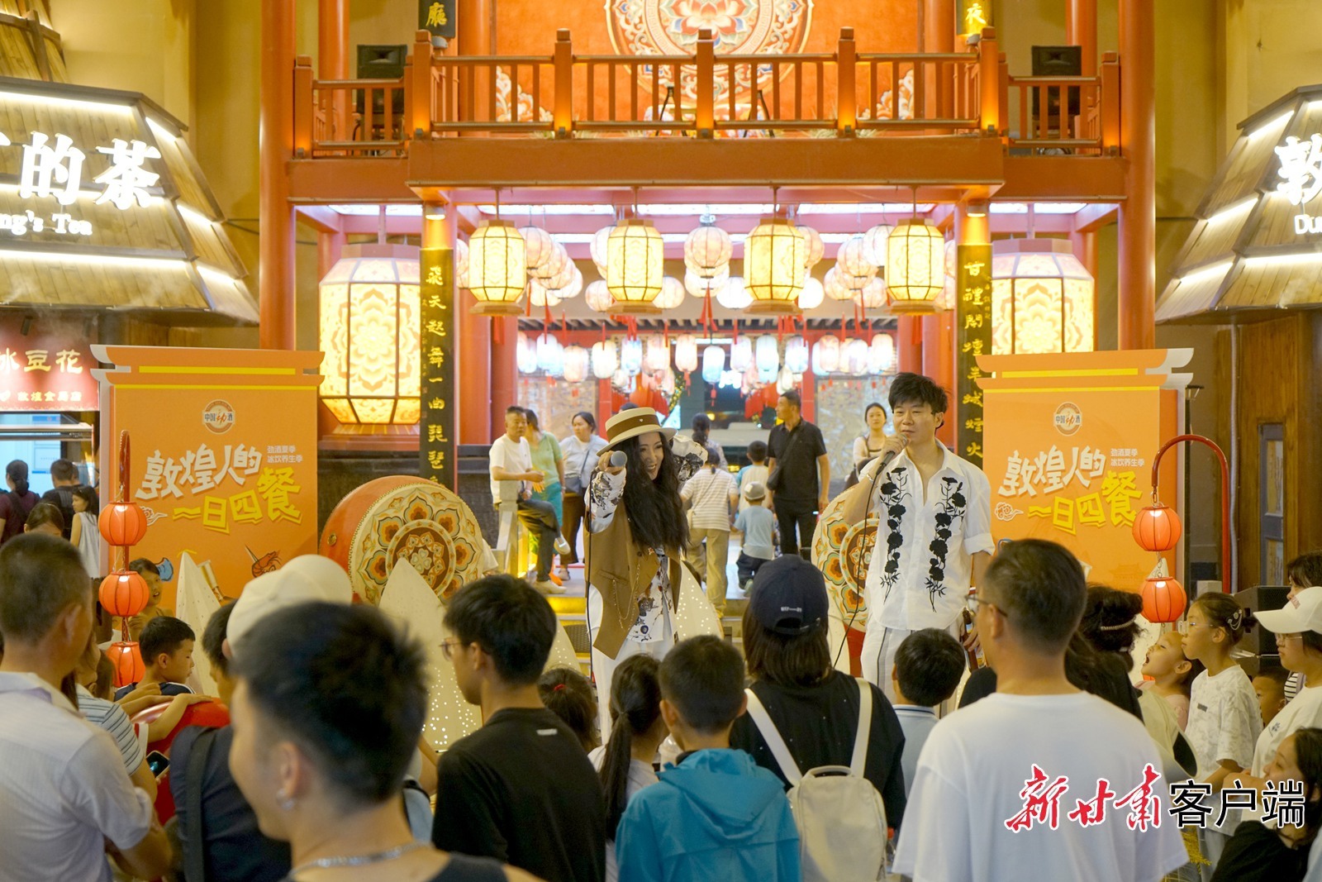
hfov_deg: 39.6
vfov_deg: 27.0
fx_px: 1836
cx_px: 661
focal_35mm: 50
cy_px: 441
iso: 2000
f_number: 4
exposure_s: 1/125
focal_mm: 50
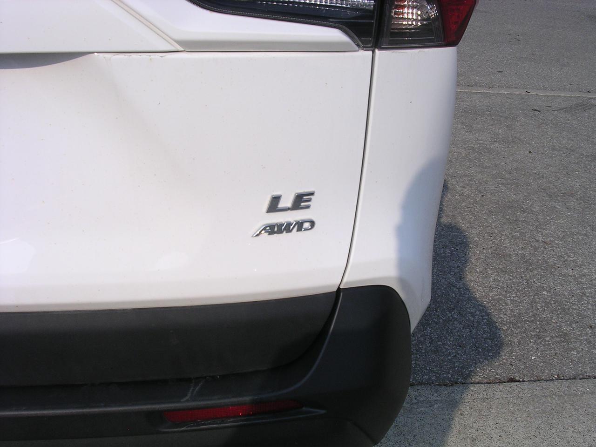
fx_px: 654
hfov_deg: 49.0
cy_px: 224
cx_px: 298
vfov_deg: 37.7
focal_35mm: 38
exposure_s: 1/404
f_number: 5.6
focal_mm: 5.8
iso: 100
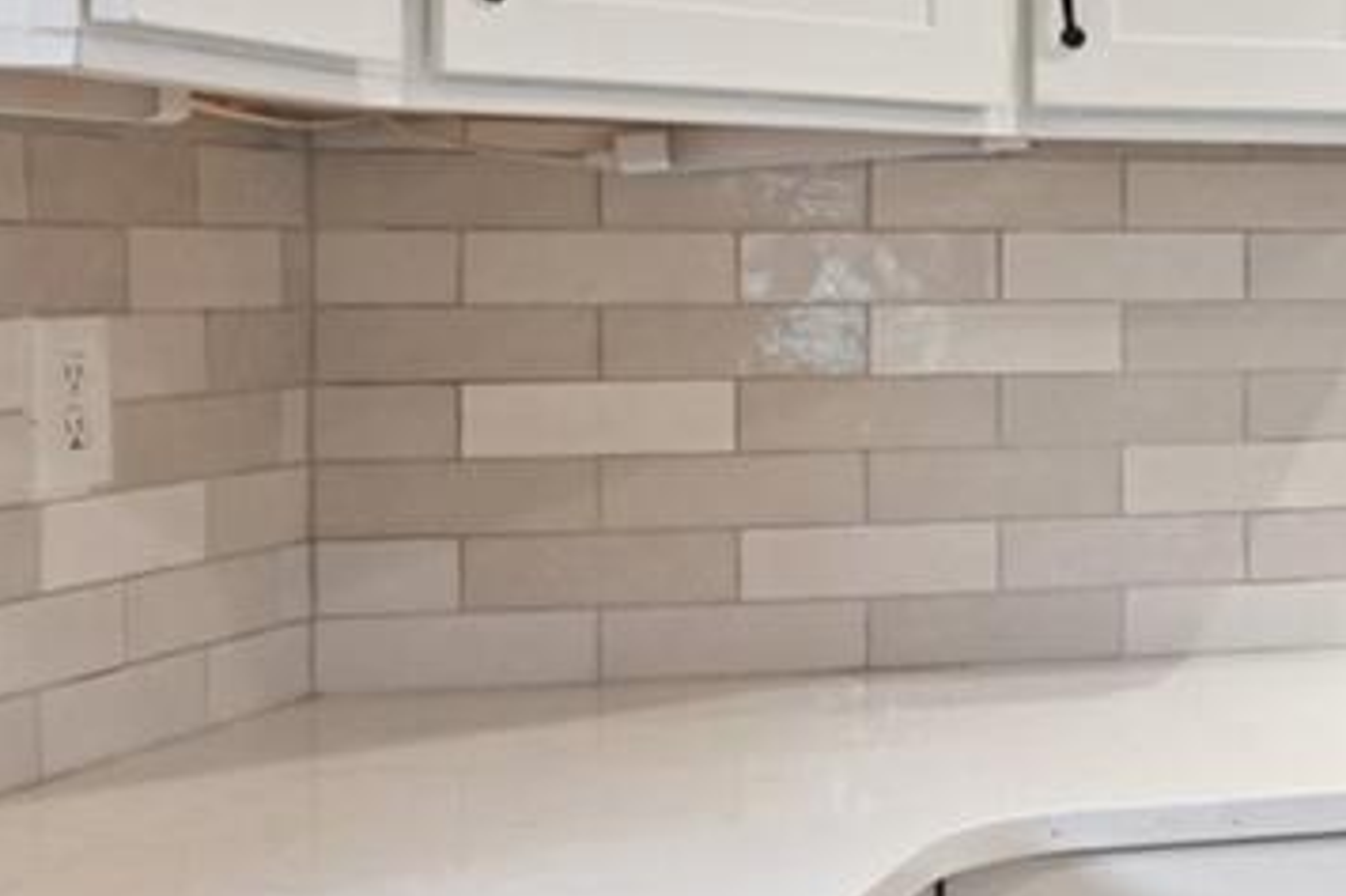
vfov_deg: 21.4
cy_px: 227
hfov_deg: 20.6
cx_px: 2503
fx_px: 2354
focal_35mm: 63
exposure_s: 1/8
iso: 400
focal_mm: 14
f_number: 11
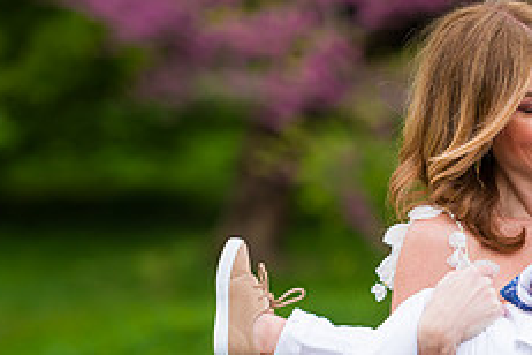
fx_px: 5009
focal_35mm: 339
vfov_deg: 4.1
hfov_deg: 6.1
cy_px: 235
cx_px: 523
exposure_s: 1/800
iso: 200
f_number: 3.5
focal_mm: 135
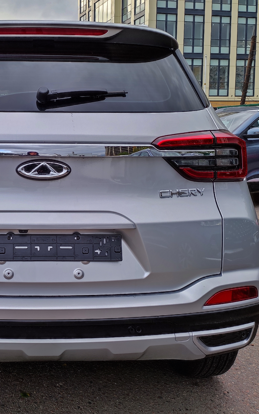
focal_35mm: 29
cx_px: 29
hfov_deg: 40.1
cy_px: 192
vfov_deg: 64.6
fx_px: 327
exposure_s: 1/117
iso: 50
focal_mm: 4.74
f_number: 1.79
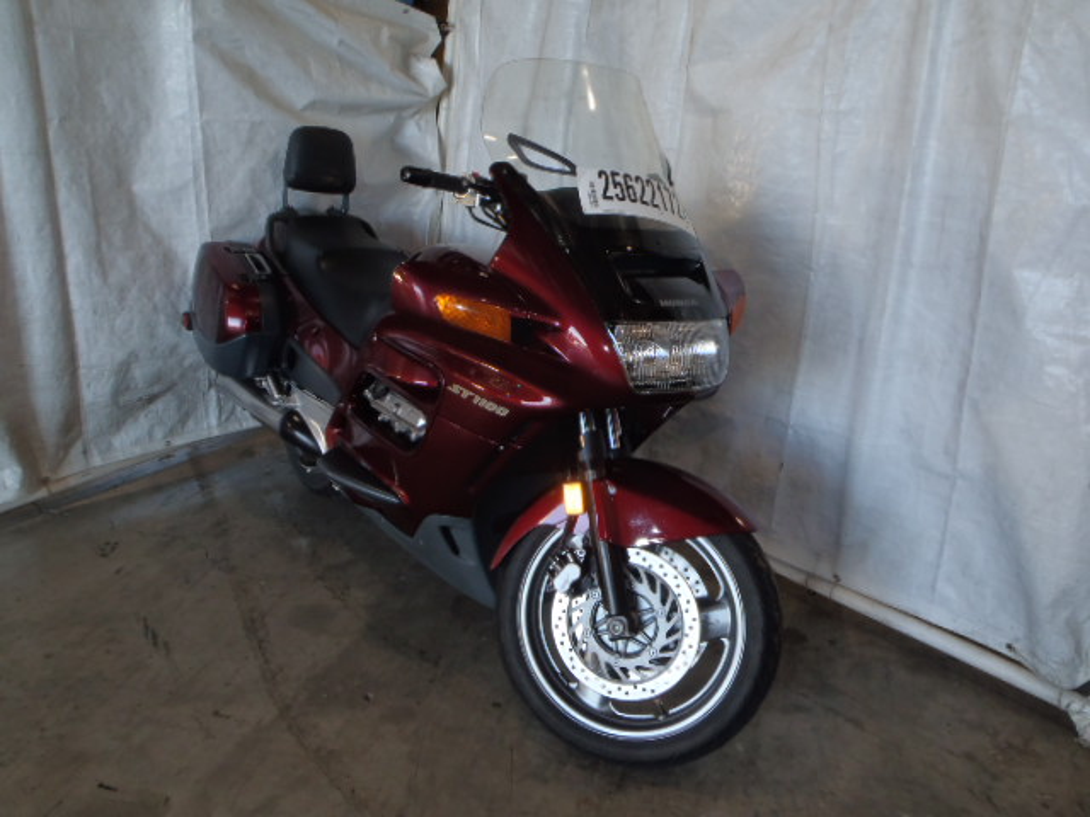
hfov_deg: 63.4
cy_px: 408
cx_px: 545
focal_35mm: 28
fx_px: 882
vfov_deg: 49.7
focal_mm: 5
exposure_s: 1/30
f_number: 3.5
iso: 100
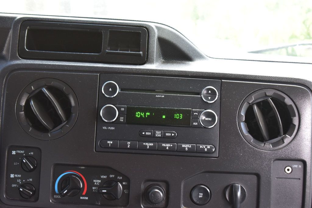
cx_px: 156
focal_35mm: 82
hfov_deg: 24.6
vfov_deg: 16.5
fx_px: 715
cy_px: 104
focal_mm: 55
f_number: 6.3
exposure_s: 1/15
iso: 500
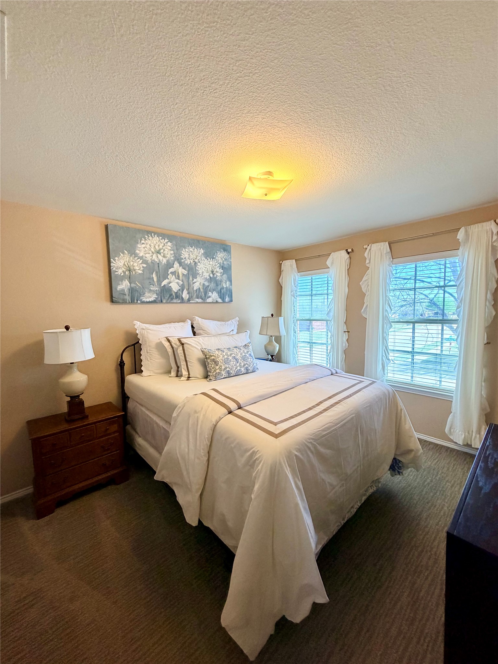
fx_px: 269
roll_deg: +1.5
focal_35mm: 14
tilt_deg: -4.3
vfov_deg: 102.1
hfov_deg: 85.7
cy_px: 332
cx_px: 249
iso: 200
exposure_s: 1/60
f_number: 2.2
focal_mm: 2.22
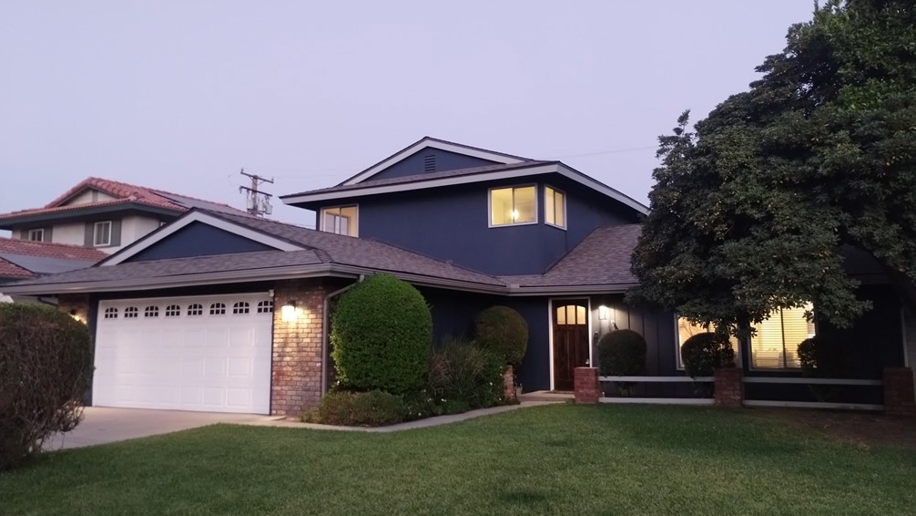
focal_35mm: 31
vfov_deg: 37.8
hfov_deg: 62.6
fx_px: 753
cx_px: 458
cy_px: 243
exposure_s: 1/20
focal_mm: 4.27
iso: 1550
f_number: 1.8
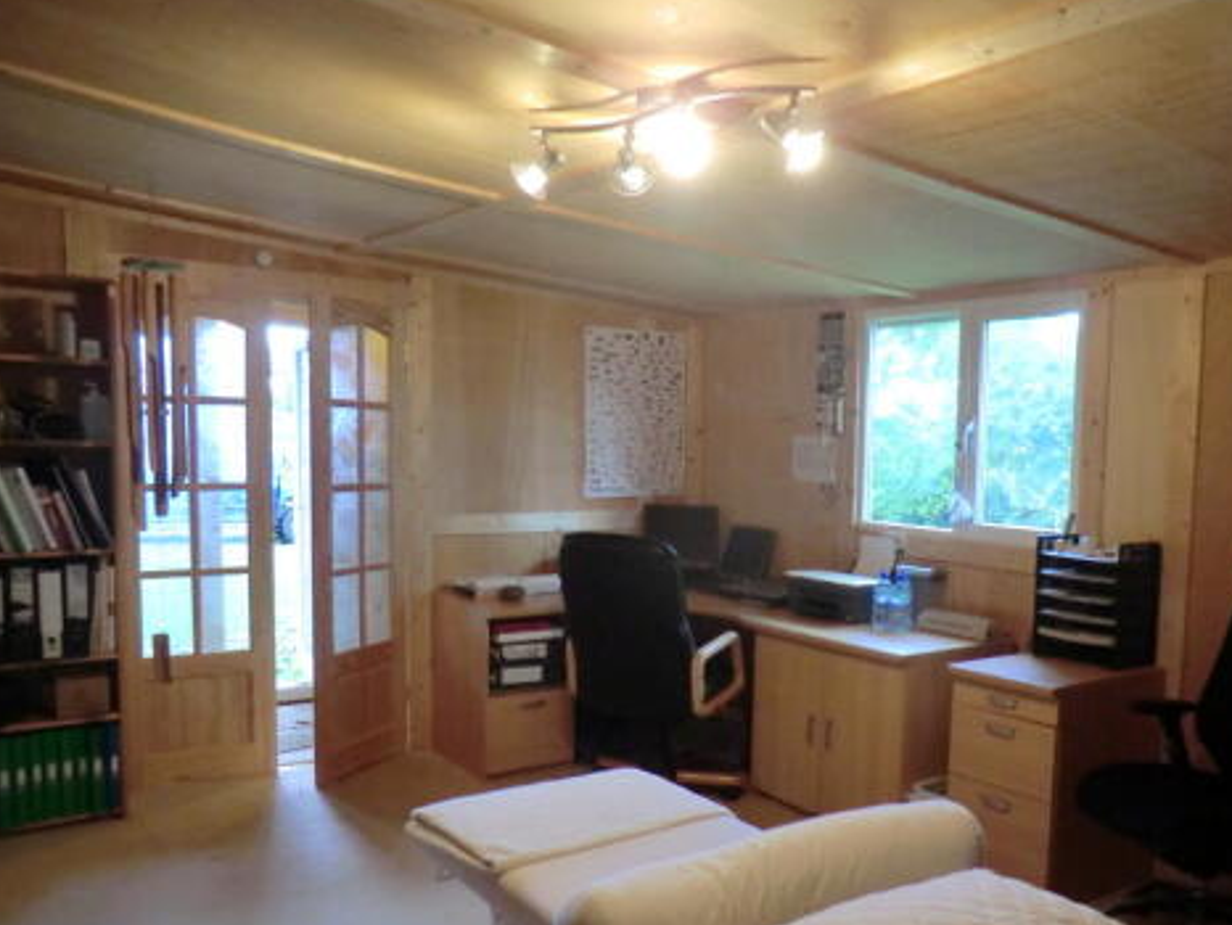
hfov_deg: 59.5
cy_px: 538
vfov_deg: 46.7
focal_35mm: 30
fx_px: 1068
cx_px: 728
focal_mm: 4.3
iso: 400
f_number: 3.2
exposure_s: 1/25
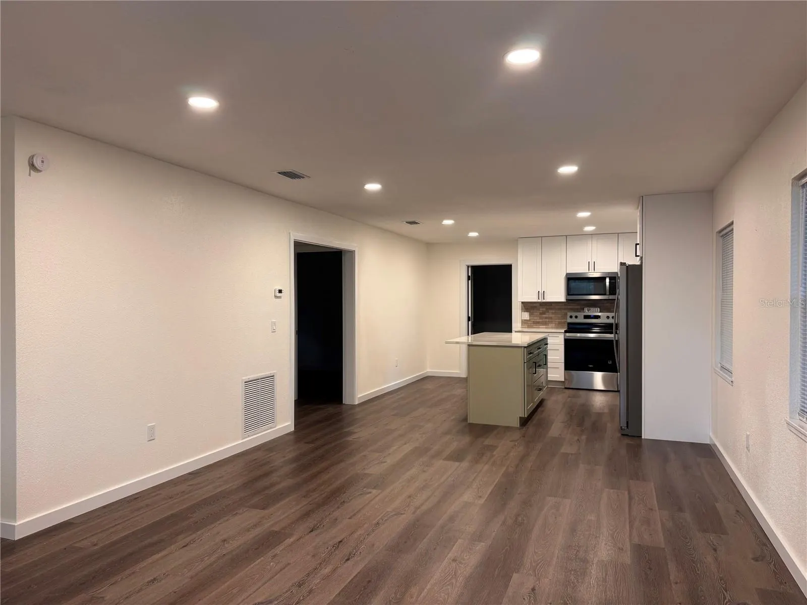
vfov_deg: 56.8
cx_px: 404
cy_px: 302
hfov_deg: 71.6
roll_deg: -0.5
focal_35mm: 24
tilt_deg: +0.4
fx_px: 560
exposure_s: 1/60
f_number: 1.78
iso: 125
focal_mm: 6.76
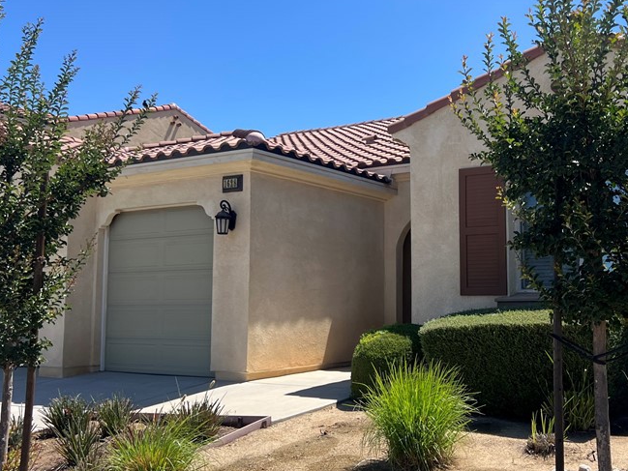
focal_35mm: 41
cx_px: 399
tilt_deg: +5.3
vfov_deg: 35.1
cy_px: 228
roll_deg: +0.7
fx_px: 744
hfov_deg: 45.3
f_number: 1.5
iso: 50
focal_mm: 5.7
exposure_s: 1/3460
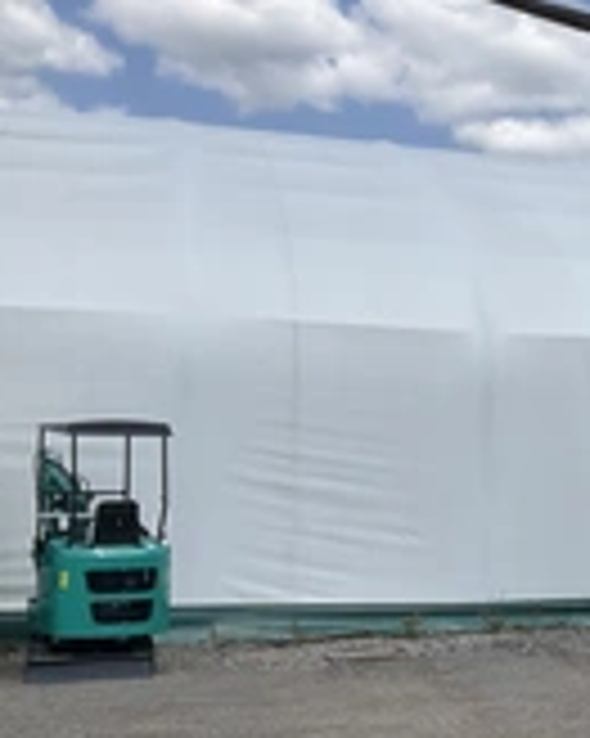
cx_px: 815
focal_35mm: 69
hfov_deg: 19.9
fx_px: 1507
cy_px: 446
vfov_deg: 27.5
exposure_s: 1/2427
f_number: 1.8
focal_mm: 3
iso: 25
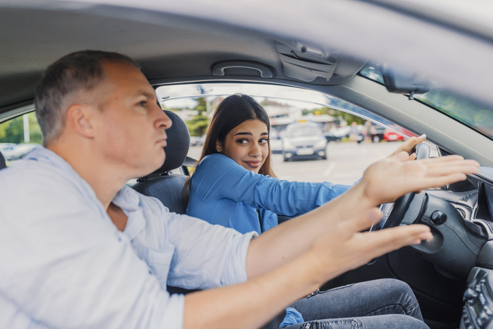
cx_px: 246
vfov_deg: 37.9
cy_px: 164
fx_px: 479
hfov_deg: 54.4
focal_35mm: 35
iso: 320
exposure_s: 1/640
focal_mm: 35
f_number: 2.8
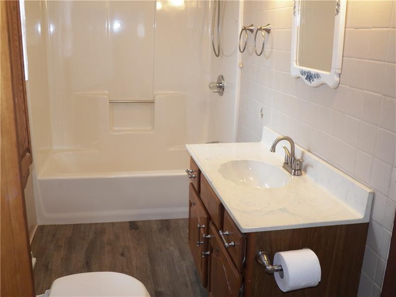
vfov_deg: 40.7
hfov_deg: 52.6
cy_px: 148
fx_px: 400
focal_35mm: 35
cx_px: 198
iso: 125
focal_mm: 6.3
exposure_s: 1/30
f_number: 2.8
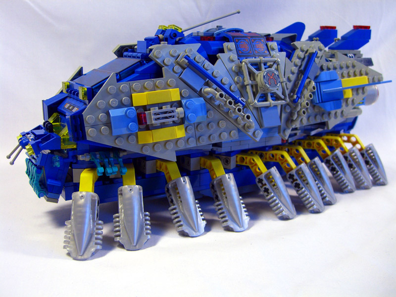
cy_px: 148
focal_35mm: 38
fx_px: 435
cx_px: 198
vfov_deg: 37.7
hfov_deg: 49.0
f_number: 2.8
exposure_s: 1/80
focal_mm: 7.9
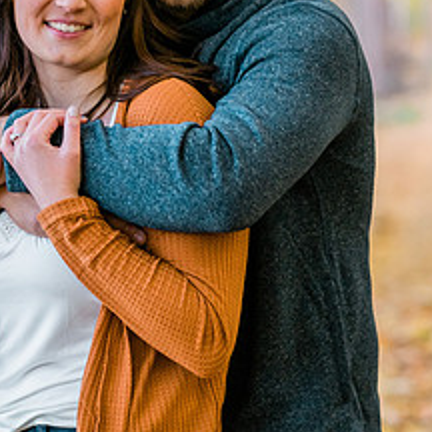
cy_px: 101
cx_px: 206
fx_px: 2739
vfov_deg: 9.0
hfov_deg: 9.0
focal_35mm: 194
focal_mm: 85
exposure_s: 1/200
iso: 500
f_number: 2.8
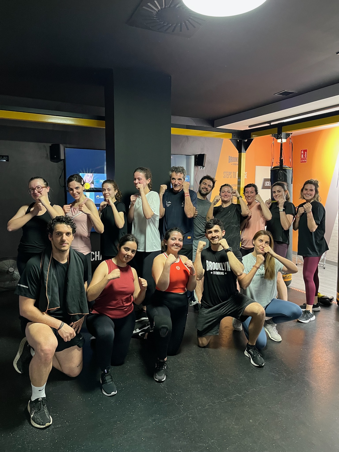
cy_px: 226
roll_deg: +0.6
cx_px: 170
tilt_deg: -5.5
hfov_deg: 53.1
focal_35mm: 26
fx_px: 339
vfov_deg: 67.3
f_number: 1.6
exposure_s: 1/50
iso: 400
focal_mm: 5.1
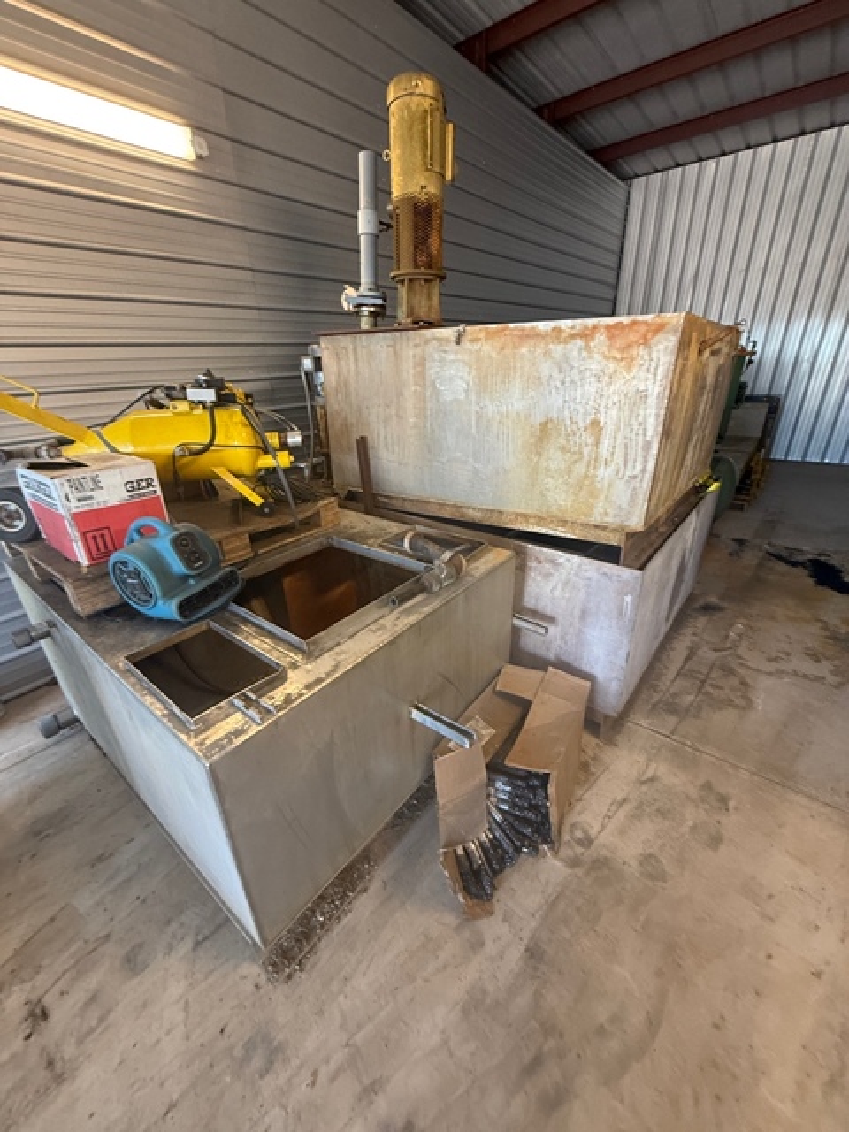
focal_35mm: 14
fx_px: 458
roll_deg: +0.5
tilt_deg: -26.9
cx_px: 424
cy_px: 566
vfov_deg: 102.1
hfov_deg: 85.7
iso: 250
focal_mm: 2.22
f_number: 2.2
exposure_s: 1/60
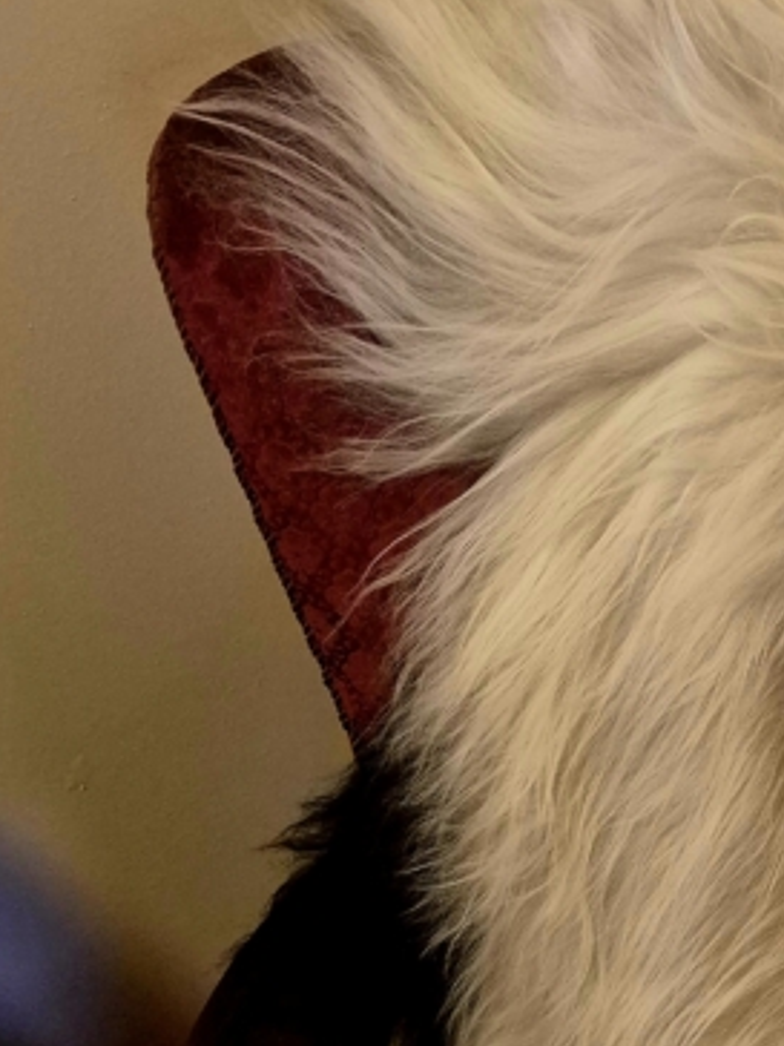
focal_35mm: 64
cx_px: 955
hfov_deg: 21.2
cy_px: 494
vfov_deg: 30.3
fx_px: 1933
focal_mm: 5.4
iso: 1250
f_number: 1.8
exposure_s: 1/100
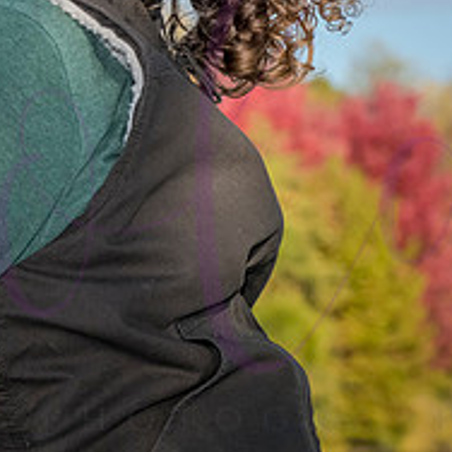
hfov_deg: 6.4
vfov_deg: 6.3
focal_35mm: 275
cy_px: -6
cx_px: 127
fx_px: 4063
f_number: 11
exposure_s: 1/1000
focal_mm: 105
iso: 640
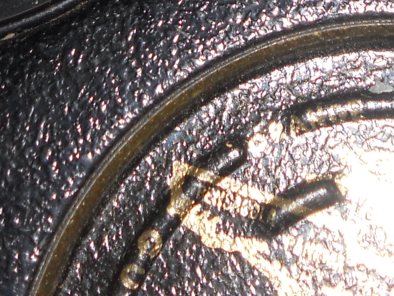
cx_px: 249
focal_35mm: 120
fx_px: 1366
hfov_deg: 16.4
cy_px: -246
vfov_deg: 11.4
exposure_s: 1/25
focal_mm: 5.8
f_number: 8.8
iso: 80
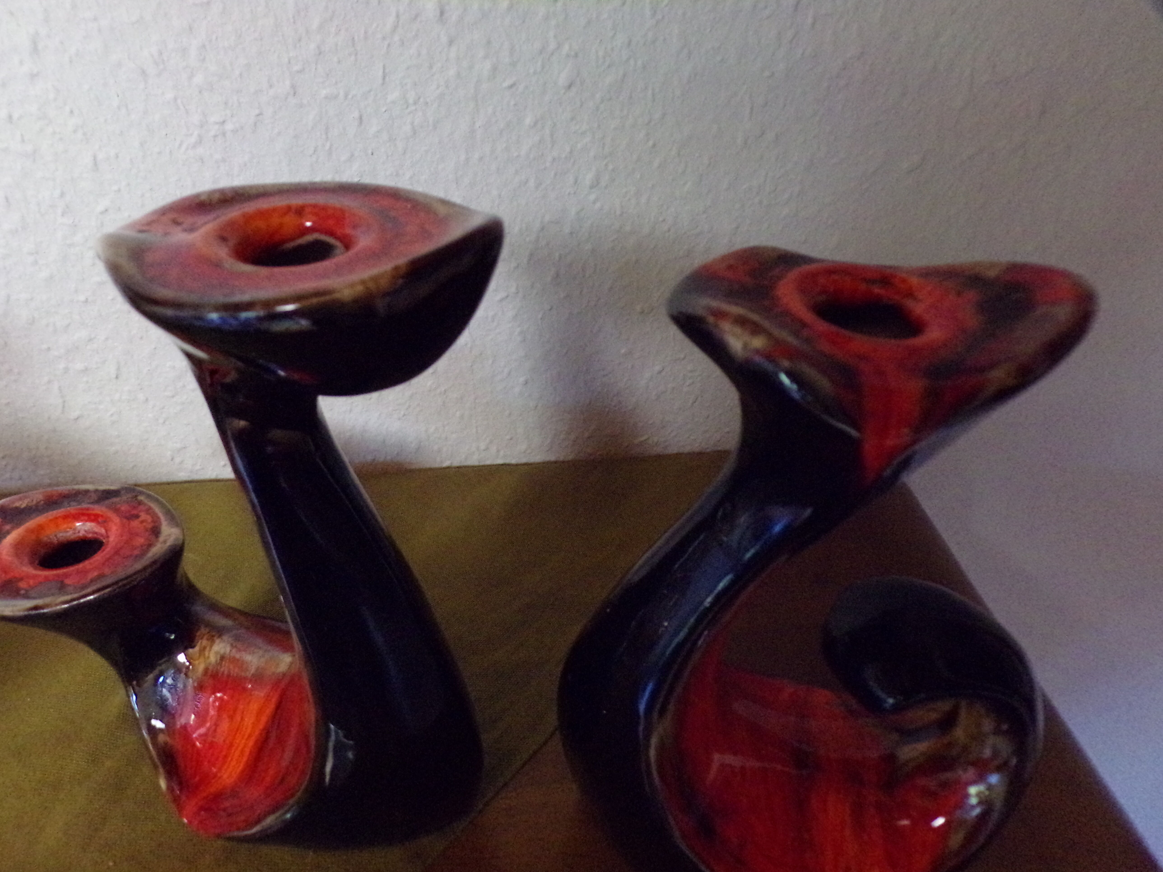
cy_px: 436
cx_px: 582
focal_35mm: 24
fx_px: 806
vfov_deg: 56.8
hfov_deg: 71.6
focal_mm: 4.3
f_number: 3
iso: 800
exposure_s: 1/60
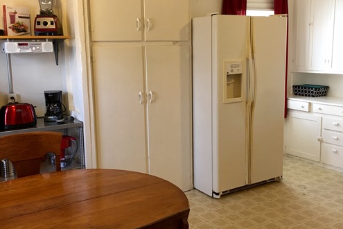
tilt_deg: -7.7
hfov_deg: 49.6
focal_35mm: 39
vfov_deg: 34.2
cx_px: 172
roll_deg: +2.0
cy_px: 110
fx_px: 372
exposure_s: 1/15
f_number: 2.2
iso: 40
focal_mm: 4.15
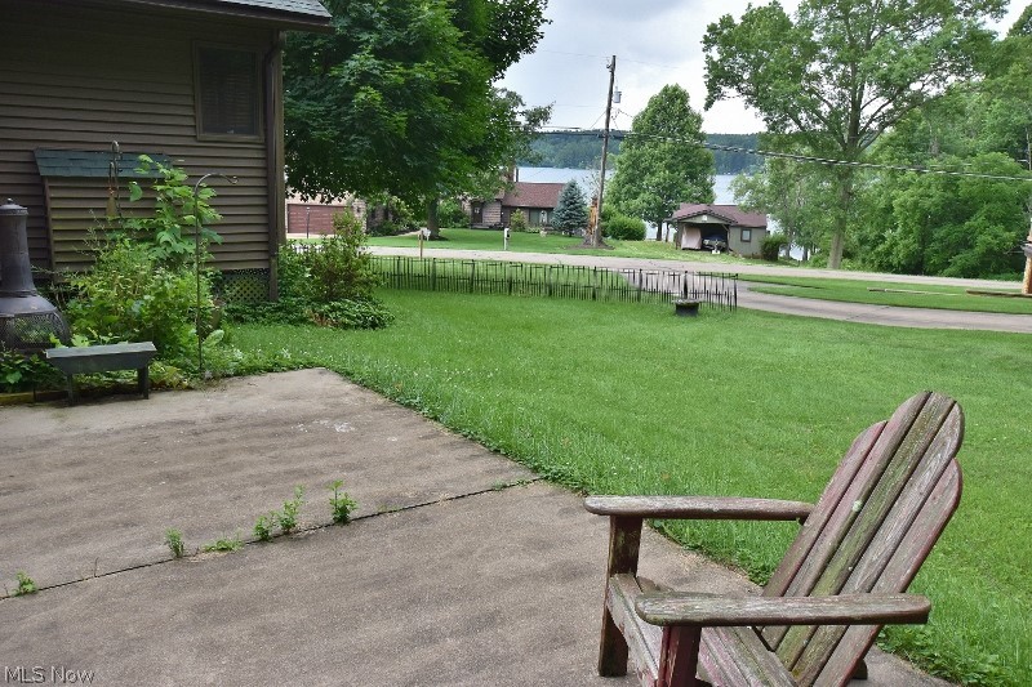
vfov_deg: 43.6
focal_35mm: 30
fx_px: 860
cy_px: 344
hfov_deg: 61.9
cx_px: 516
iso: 400
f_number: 7.1
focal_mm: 20
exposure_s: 1/200
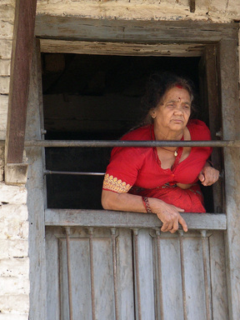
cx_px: 137
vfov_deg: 7.8
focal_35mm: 253
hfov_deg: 5.9
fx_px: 2339
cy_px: 178
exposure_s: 1/187
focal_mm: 39
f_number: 4.6
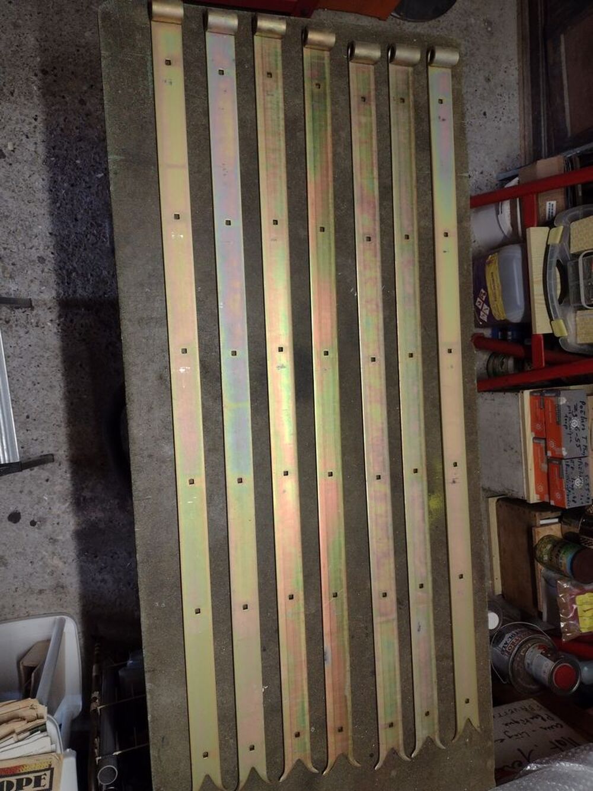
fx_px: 617
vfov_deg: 65.3
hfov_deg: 51.4
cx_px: 296
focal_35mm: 27
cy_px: 396
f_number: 1.7
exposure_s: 1/50
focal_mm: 4.71
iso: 528
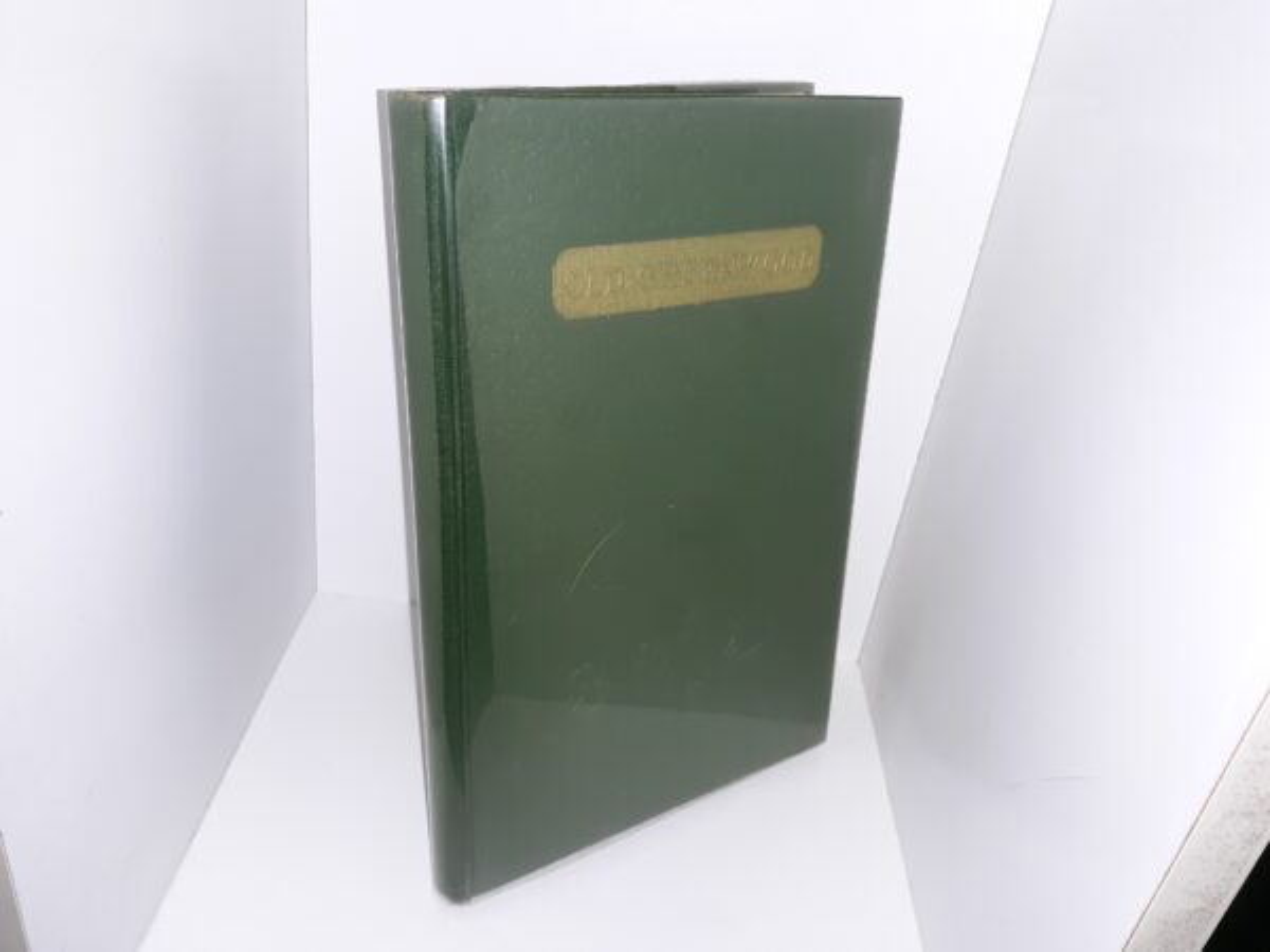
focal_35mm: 28
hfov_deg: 63.4
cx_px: 635
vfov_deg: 49.7
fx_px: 1027
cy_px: 476
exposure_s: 1/120
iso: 80
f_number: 1.7
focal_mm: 3.7
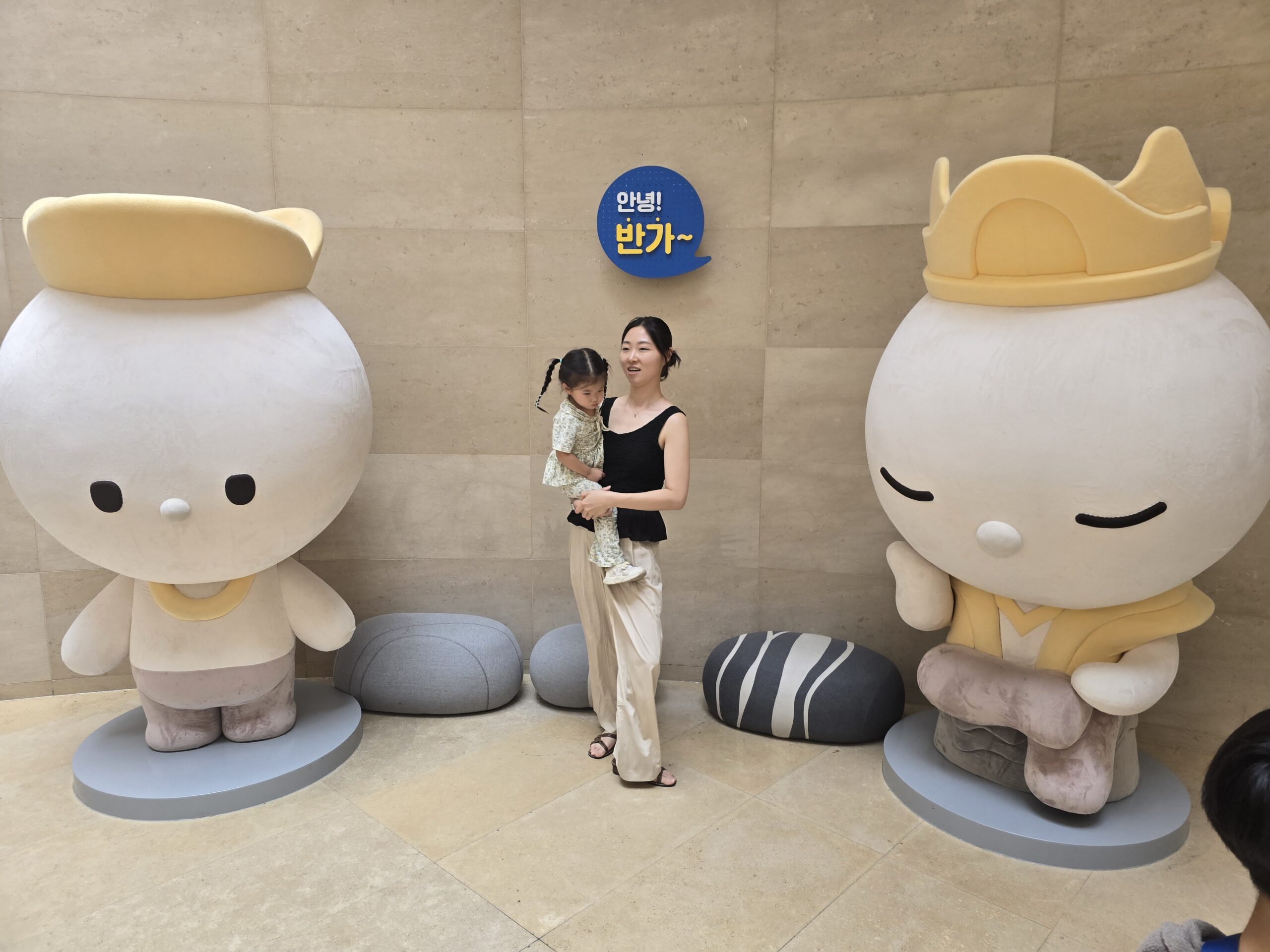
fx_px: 844
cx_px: 635
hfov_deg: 73.9
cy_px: 476
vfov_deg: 58.9
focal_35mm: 23
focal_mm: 6.3
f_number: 1.7
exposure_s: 1/120
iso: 80
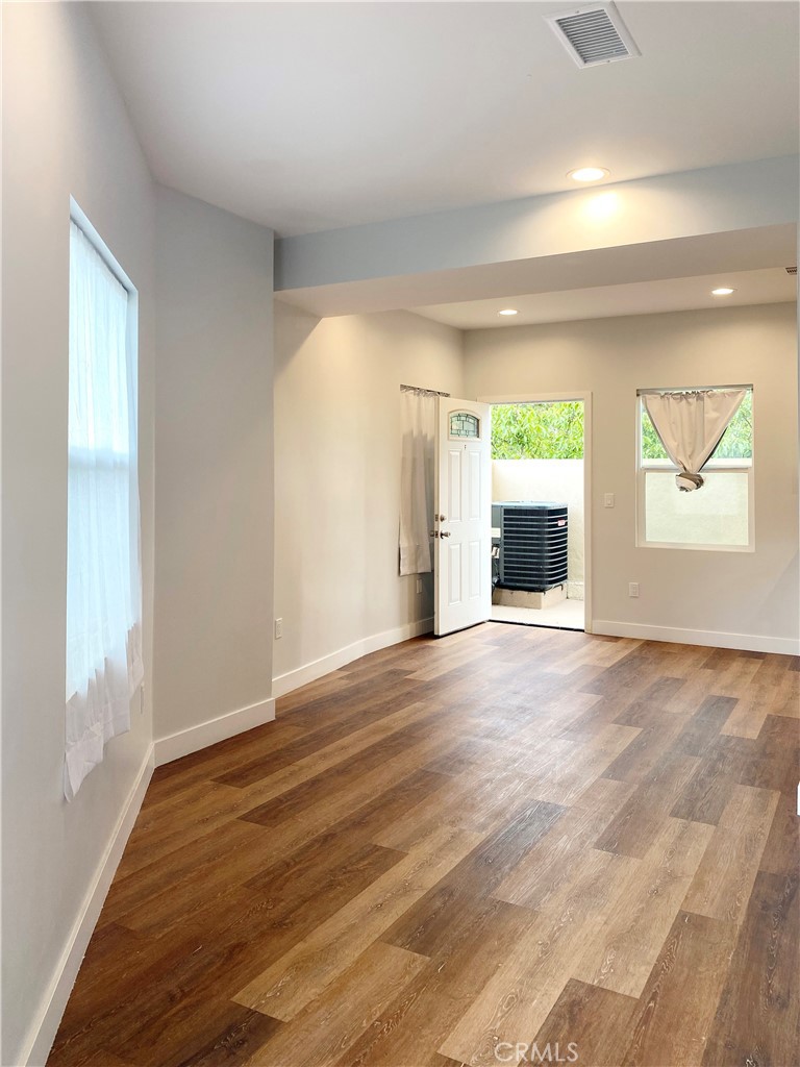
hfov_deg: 53.1
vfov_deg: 67.3
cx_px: 400
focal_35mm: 26
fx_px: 801
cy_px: 534
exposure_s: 1/120
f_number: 1.8
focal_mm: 4.25
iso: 64
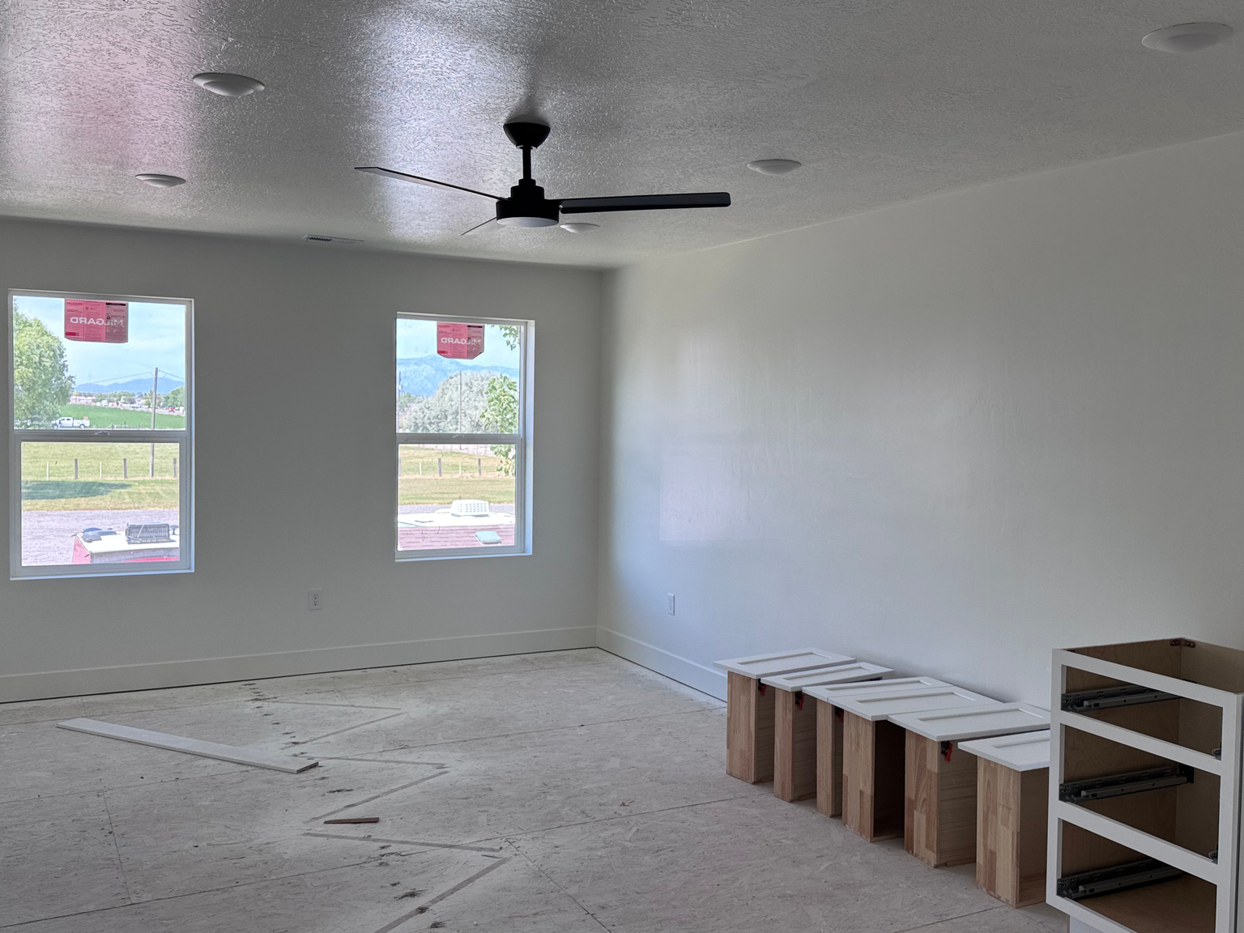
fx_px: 1150
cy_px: 453
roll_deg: -1.0
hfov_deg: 56.8
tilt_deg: -0.4
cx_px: 650
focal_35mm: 32
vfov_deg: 44.2
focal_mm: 6.76
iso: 64
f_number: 1.78
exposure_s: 1/254
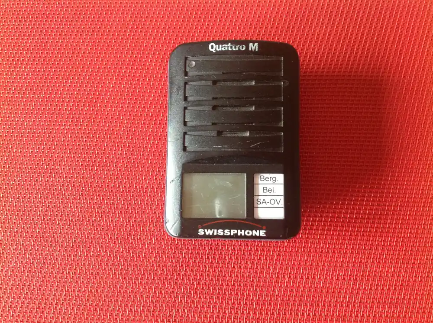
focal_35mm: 35
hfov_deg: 52.7
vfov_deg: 40.6
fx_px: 437
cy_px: 162
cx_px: 216
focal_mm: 4.28
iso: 160
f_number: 2.4
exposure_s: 1/15
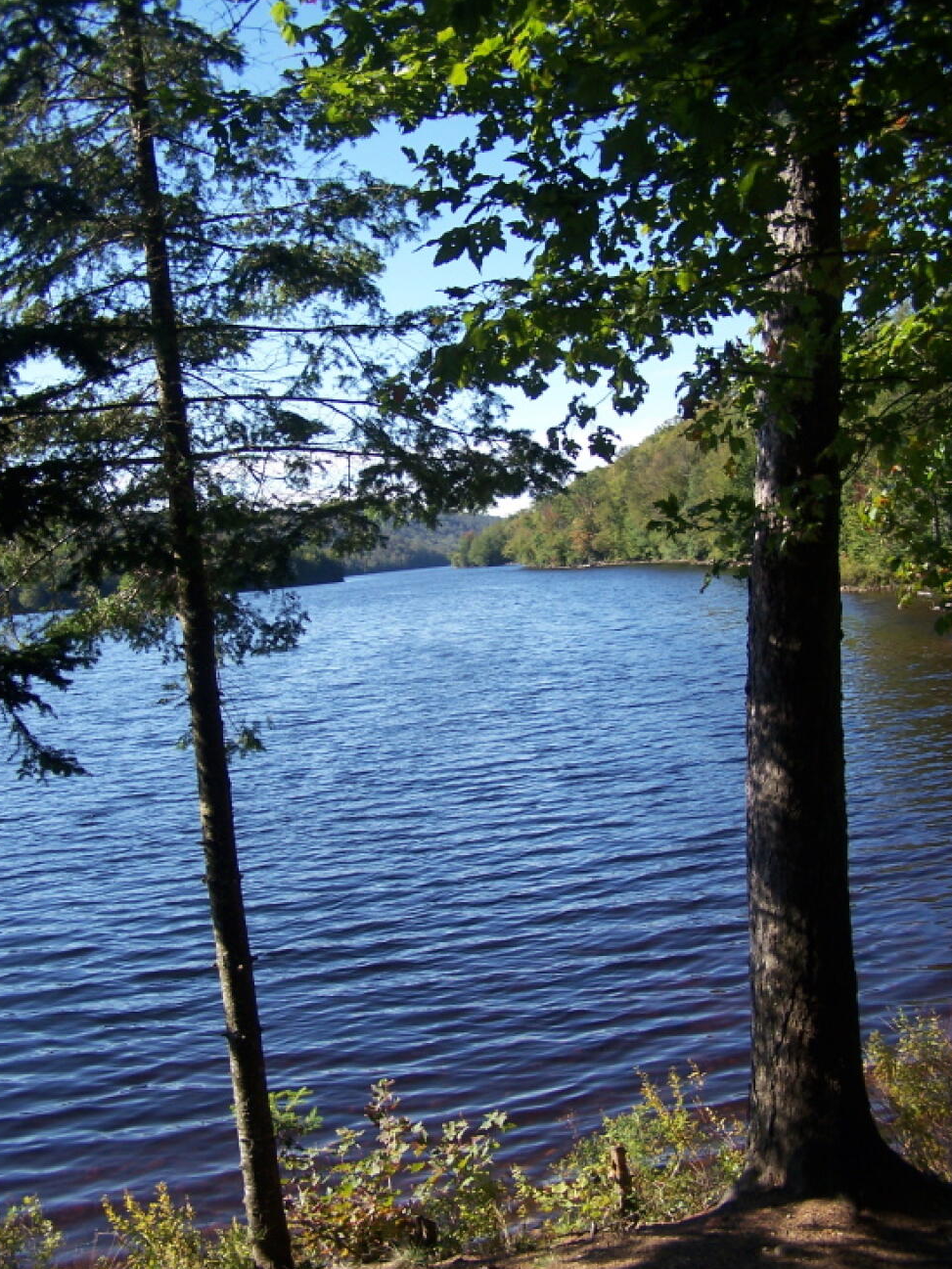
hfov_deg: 36.0
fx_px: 1467
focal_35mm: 40
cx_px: 458
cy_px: 664
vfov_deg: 46.8
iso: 80
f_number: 2.8
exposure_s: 1/640
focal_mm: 6.3
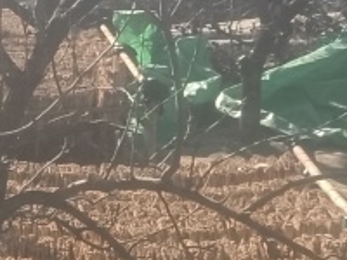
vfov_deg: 10.9
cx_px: -298
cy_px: 184
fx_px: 1363
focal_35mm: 136
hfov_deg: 13.0
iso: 100
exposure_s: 1/254
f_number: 1.9
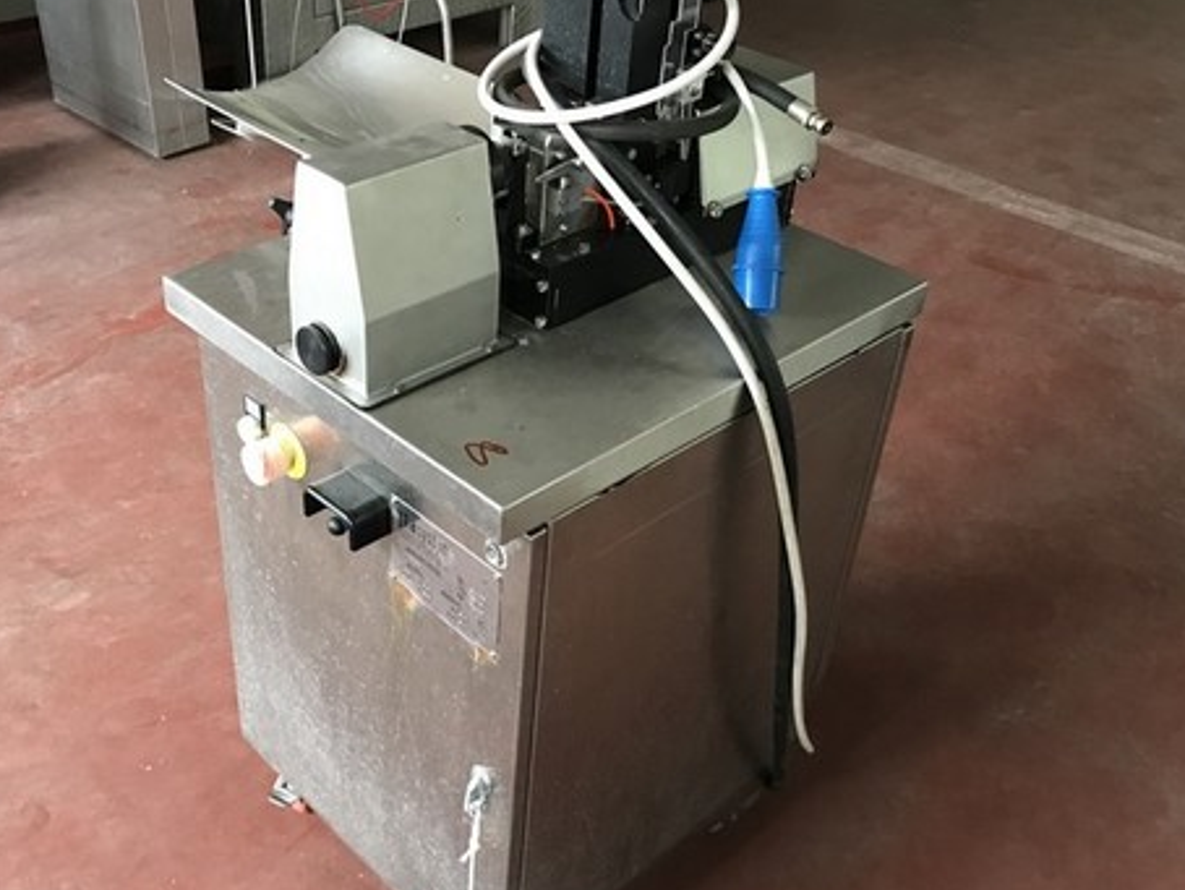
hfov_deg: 49.8
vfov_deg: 38.7
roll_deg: -3.4
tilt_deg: -34.7
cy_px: 462
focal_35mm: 37
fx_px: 1267
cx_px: 478
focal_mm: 3.99
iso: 100
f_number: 1.8
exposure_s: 1/14
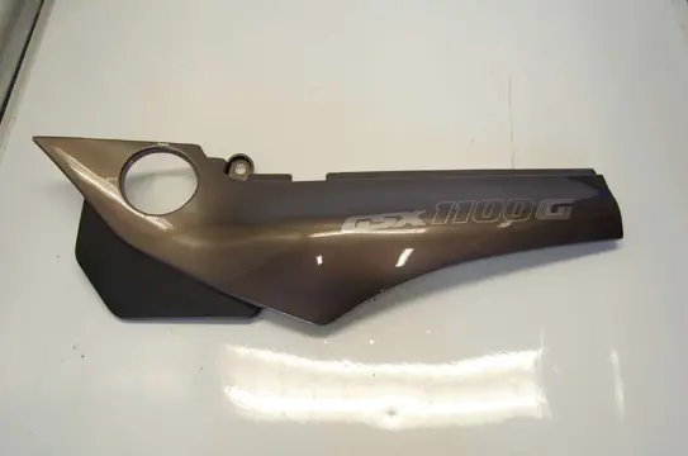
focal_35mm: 33
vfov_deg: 39.8
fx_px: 630
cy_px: 228
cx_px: 344
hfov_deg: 57.3
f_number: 4
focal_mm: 22
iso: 400
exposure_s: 1/60
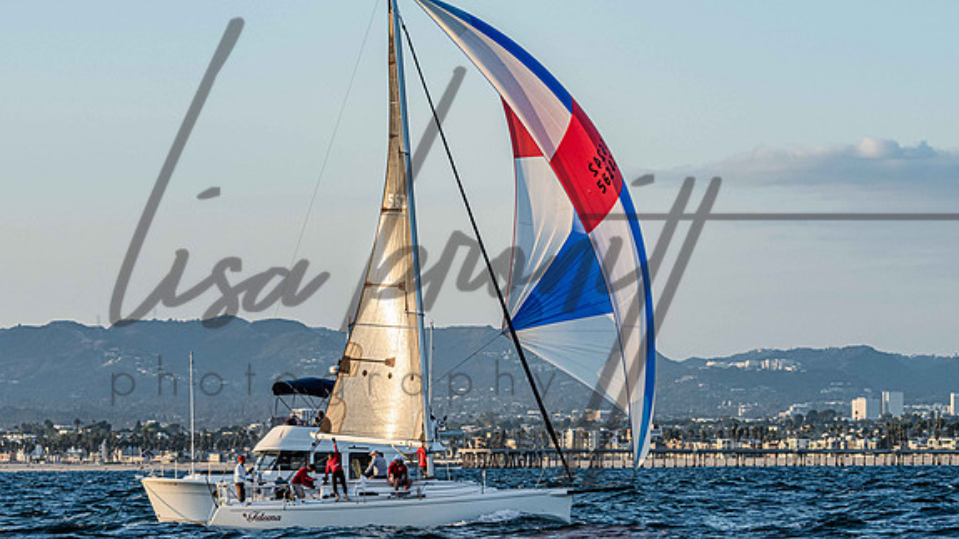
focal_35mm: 178
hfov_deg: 12.1
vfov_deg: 6.8
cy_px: 226
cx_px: 472
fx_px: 4525
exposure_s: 1/640
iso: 640
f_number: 8
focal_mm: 125
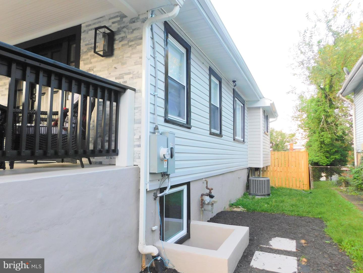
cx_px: 182
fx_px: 252
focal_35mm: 24
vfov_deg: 56.8
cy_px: 136
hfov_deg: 71.6
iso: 125
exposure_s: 1/50
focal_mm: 4.1
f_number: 3
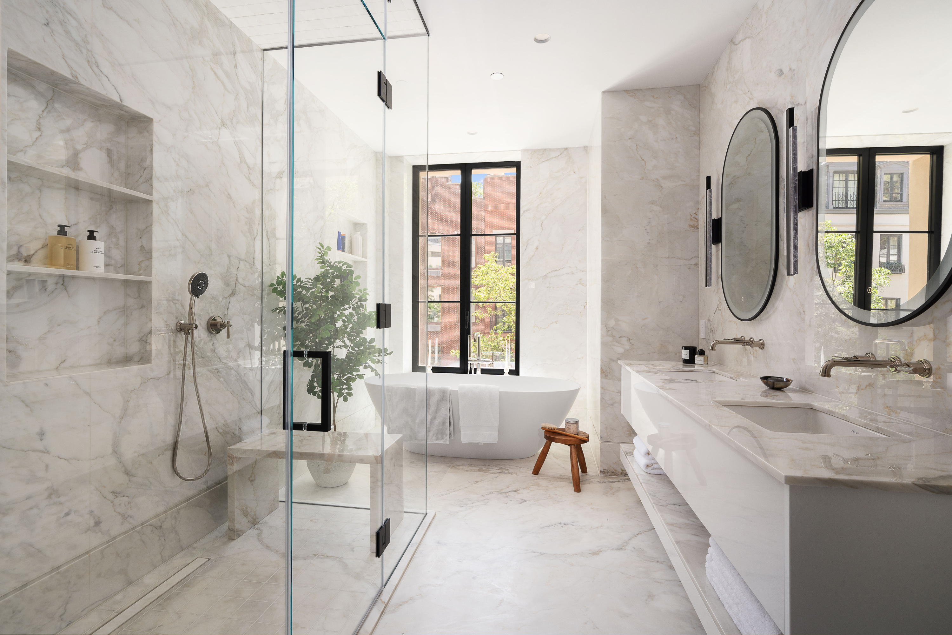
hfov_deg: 96.7
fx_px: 423
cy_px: 318
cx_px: 476
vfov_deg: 73.7
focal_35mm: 16
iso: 320
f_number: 11
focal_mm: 16
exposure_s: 1/8
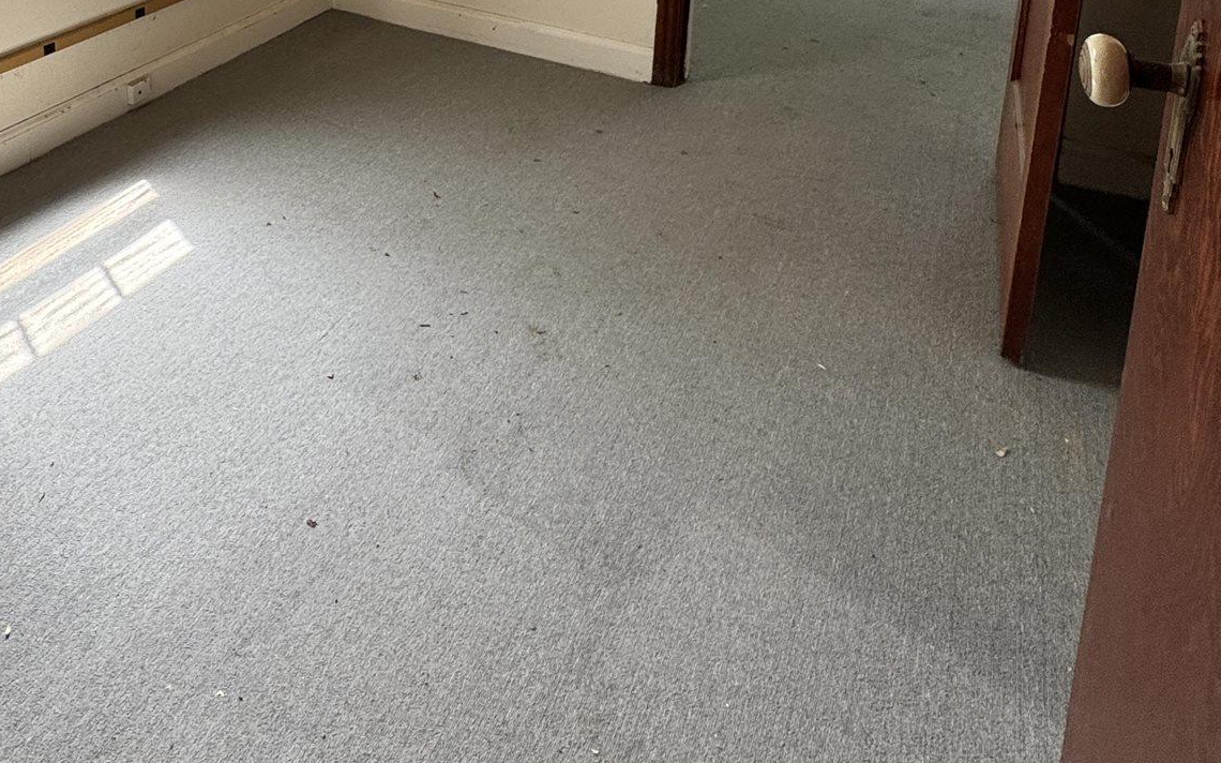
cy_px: -143
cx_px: 337
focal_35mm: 30
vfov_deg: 34.1
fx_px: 998
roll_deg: +0.3
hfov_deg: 60.2
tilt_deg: -11.0
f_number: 2.2
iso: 80
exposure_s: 1/99
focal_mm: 2.22
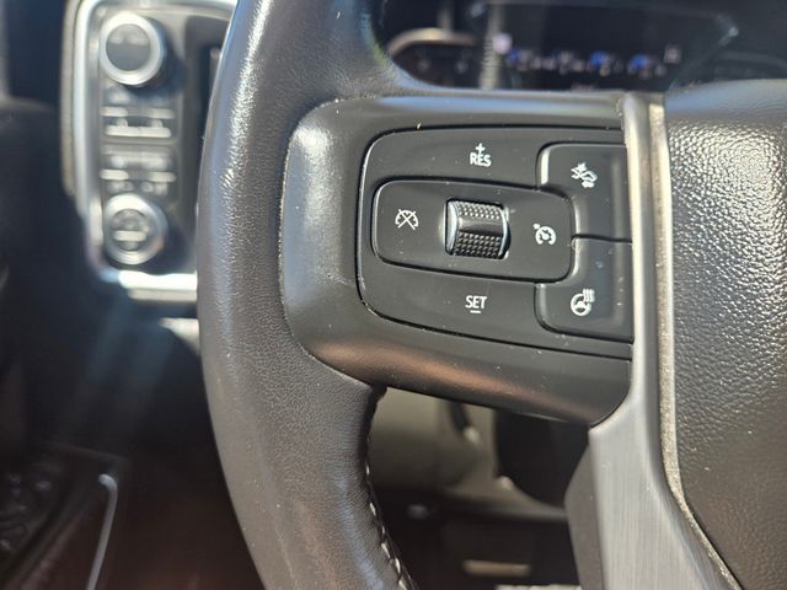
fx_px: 523
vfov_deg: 58.9
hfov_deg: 73.9
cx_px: 394
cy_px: 295
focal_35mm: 23
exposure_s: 1/296
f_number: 1.8
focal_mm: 5.4
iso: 25
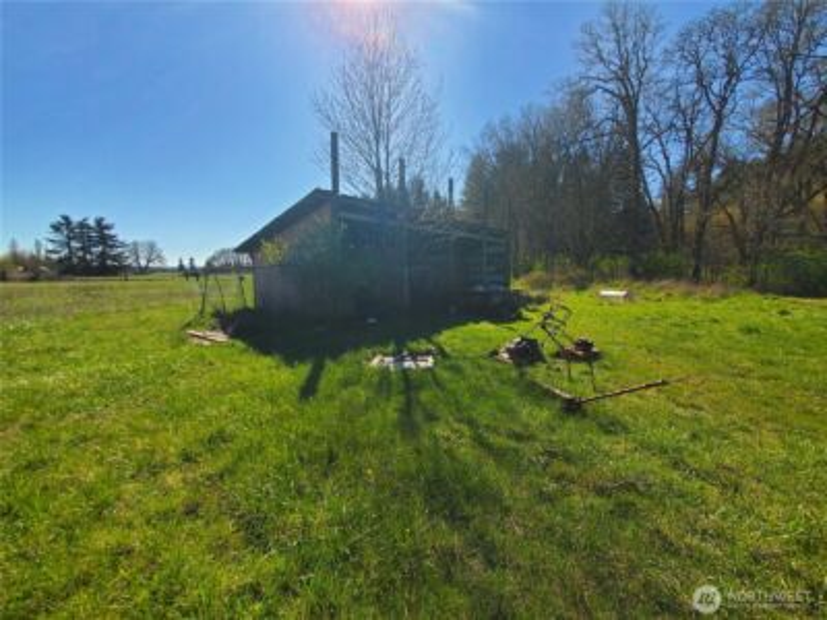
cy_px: 310
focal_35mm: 13
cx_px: 414
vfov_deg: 89.9
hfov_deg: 106.2
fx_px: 311
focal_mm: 1.8
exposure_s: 1/973
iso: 50
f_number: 2.2
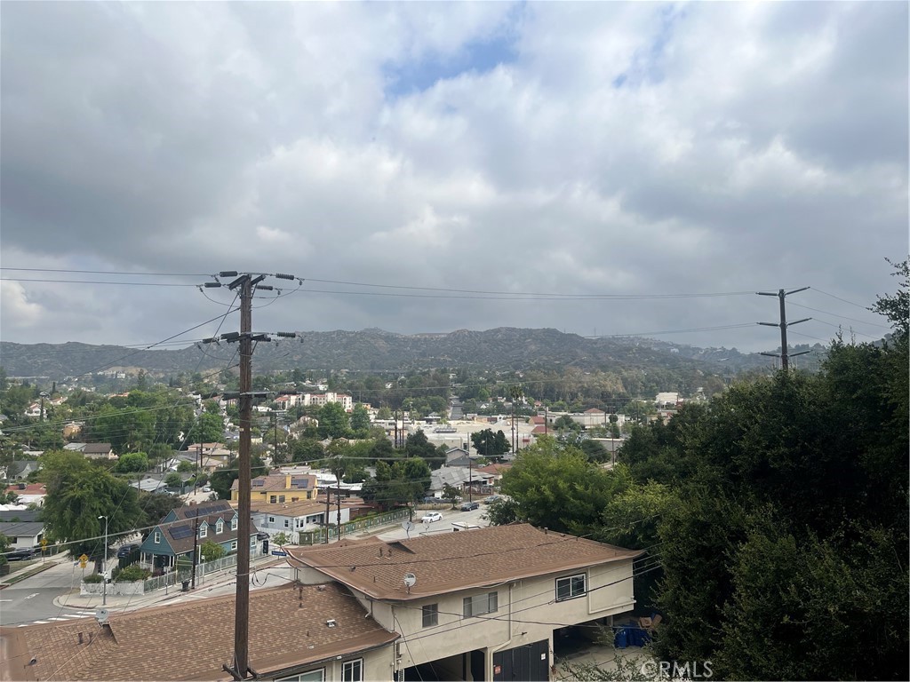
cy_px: 341
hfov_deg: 67.3
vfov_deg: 53.1
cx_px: 455
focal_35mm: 26
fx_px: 683
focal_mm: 5.1
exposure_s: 1/4310
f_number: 1.6
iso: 50
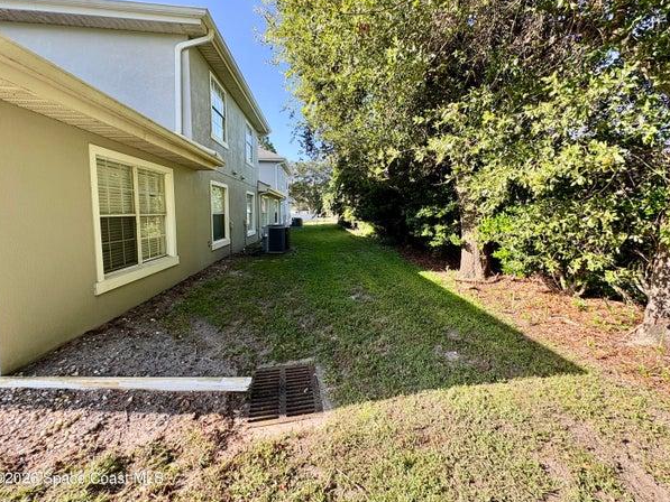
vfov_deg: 81.7
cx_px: 351
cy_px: 234
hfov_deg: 98.1
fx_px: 290
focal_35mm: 15
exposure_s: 1/277
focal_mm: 2.22
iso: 64
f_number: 2.2
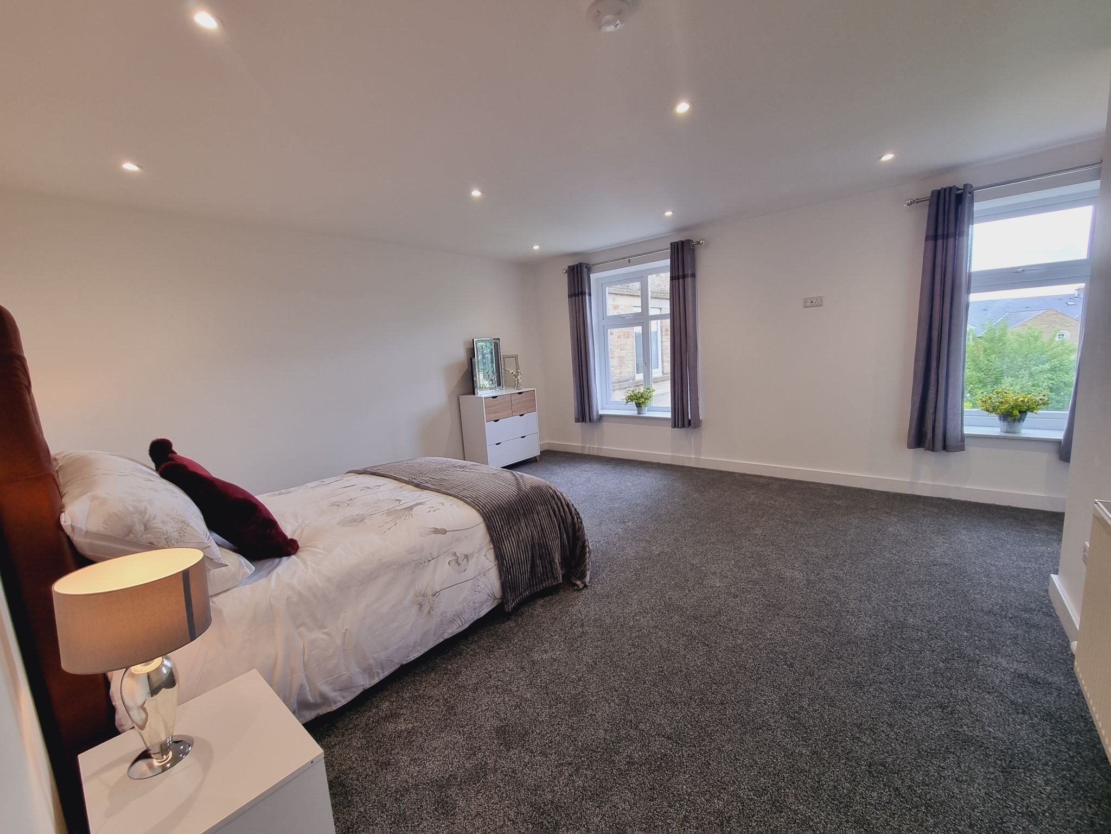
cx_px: 556
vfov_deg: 89.9
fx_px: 417
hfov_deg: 106.2
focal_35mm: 13
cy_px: 417
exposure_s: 1/50
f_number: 2.2
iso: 80
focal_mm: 2.2
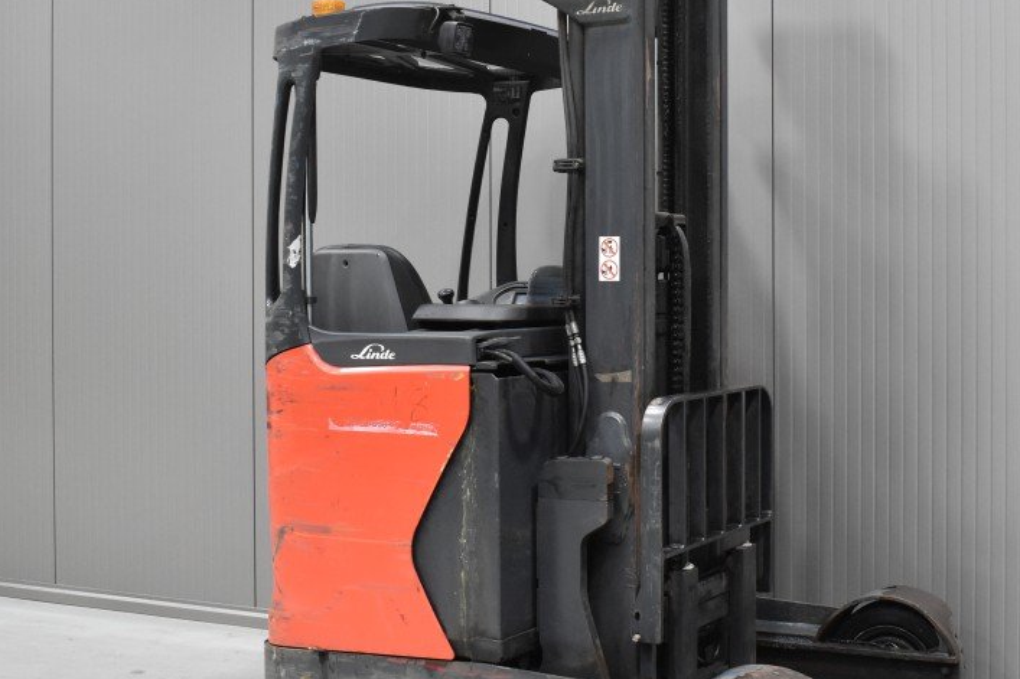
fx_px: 1586
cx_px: 629
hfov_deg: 35.5
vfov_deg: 24.2
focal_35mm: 56
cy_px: 313
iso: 1600
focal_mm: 22
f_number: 5.6
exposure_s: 1/40
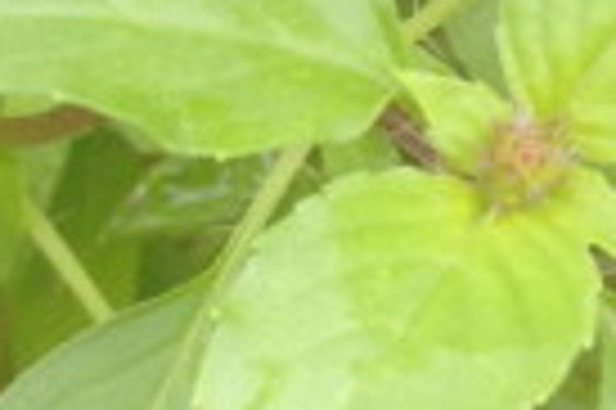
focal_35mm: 201
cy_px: 18
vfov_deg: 6.8
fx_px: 3435
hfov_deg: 10.2
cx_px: 99
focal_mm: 4.12
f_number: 2.4
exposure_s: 1/218
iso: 50
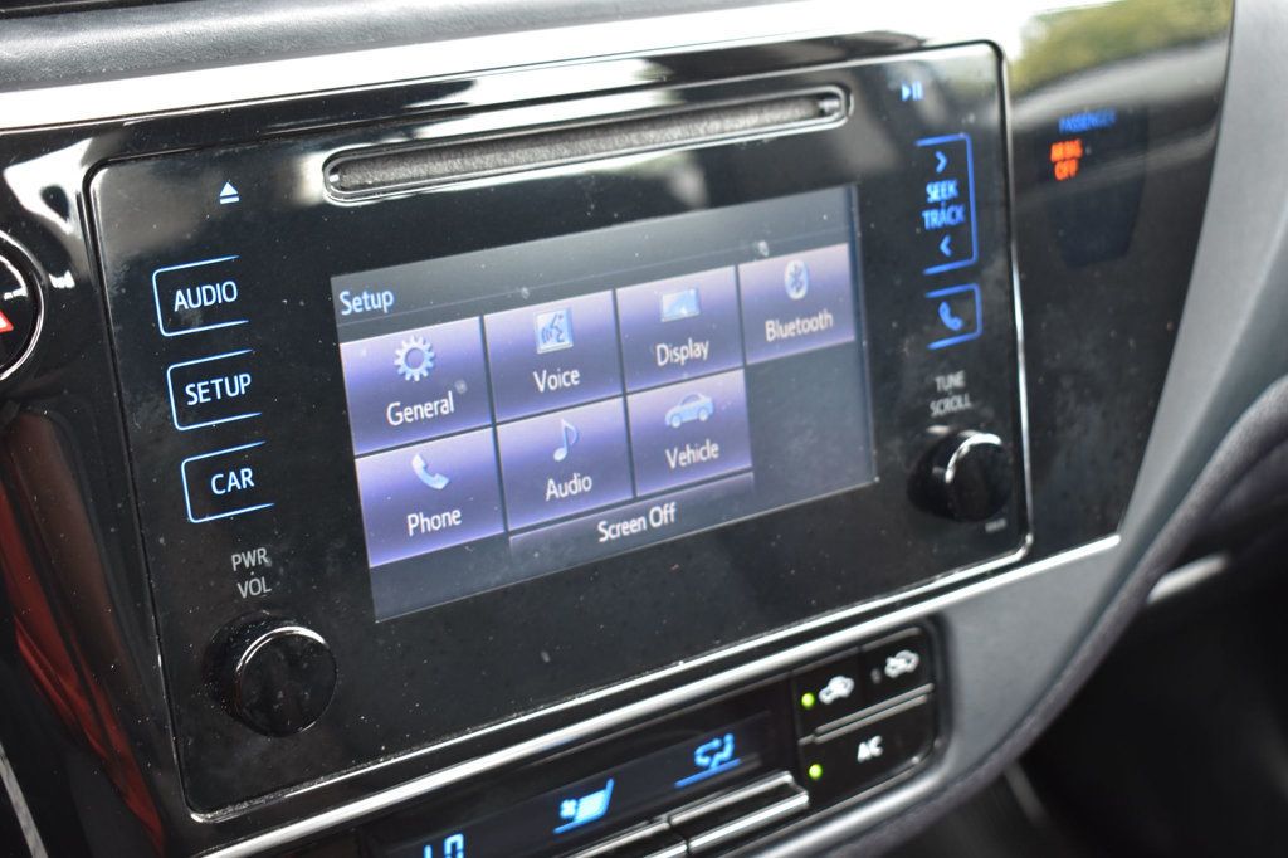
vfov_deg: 25.0
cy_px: 429
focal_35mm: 54
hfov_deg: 36.9
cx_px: 644
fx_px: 1931
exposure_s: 1/20
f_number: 6.3
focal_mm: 36
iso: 400
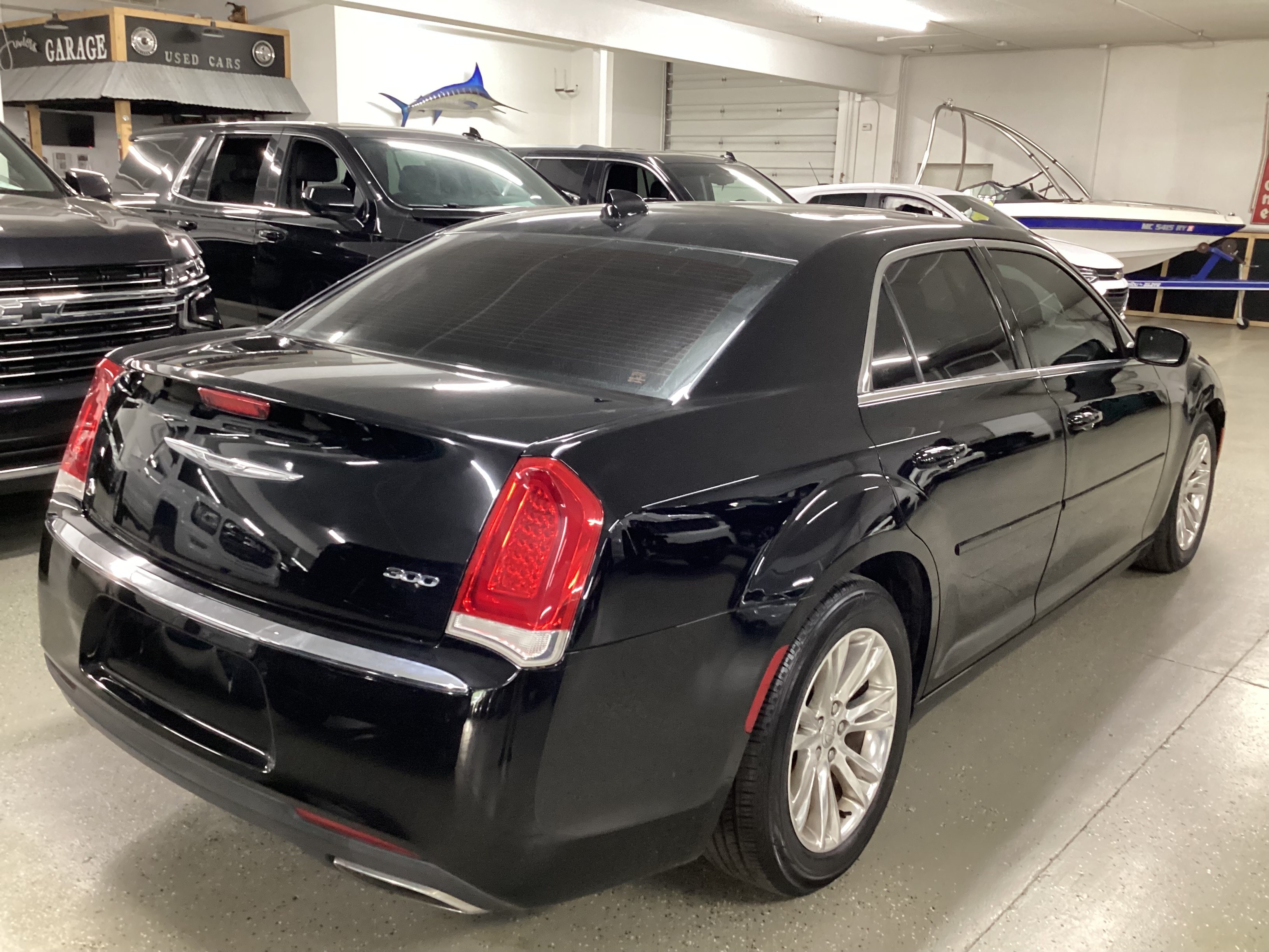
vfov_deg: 45.4
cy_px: 476
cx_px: 634
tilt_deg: -15.3
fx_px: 1136
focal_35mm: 31
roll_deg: -1.9
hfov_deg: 58.4
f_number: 2.4
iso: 320
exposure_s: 1/30
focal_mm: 3.3
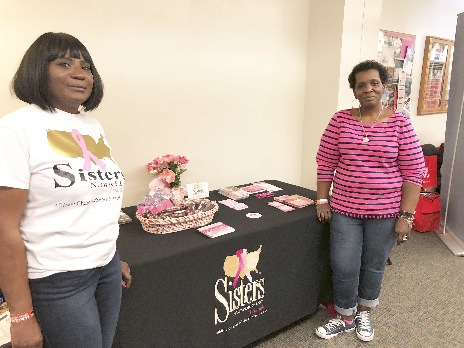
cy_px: 174
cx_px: 232
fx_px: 375
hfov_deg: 63.4
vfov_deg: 49.7
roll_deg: +0.1
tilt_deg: -13.9
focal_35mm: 28
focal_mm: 4
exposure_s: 1/13
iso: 100
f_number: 1.8
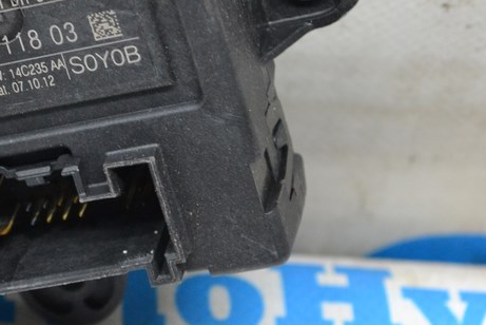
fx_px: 2473
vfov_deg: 7.5
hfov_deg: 11.1
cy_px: 67
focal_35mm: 183
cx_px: 18
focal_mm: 55
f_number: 5.6
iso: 1250
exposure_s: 1/60
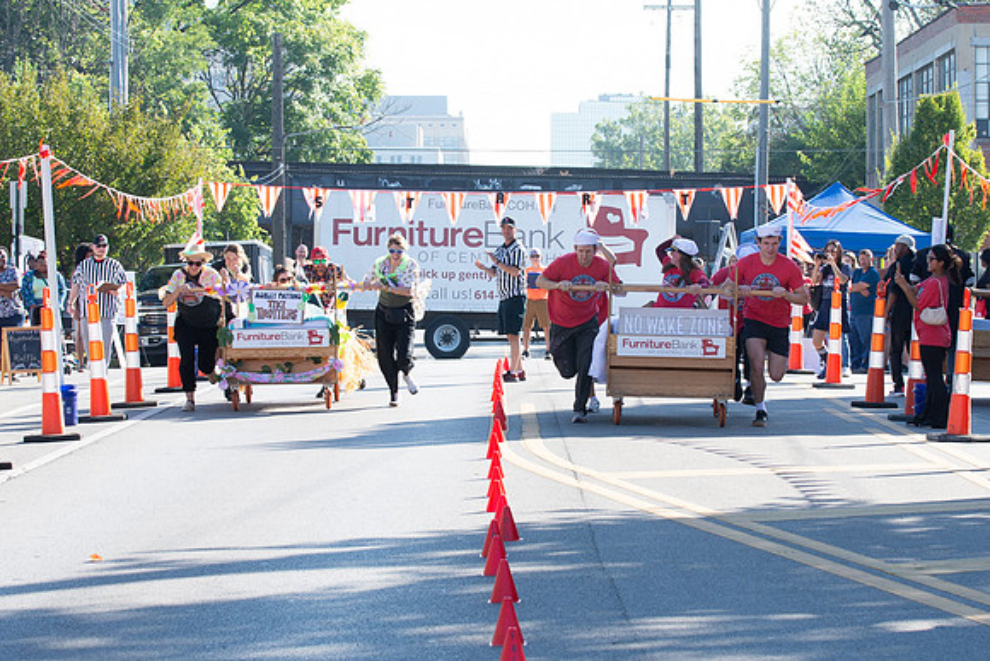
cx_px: 550
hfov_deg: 15.5
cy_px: 320
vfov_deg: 10.4
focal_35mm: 132
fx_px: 3633
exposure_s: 1/250
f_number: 7.1
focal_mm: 70
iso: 200
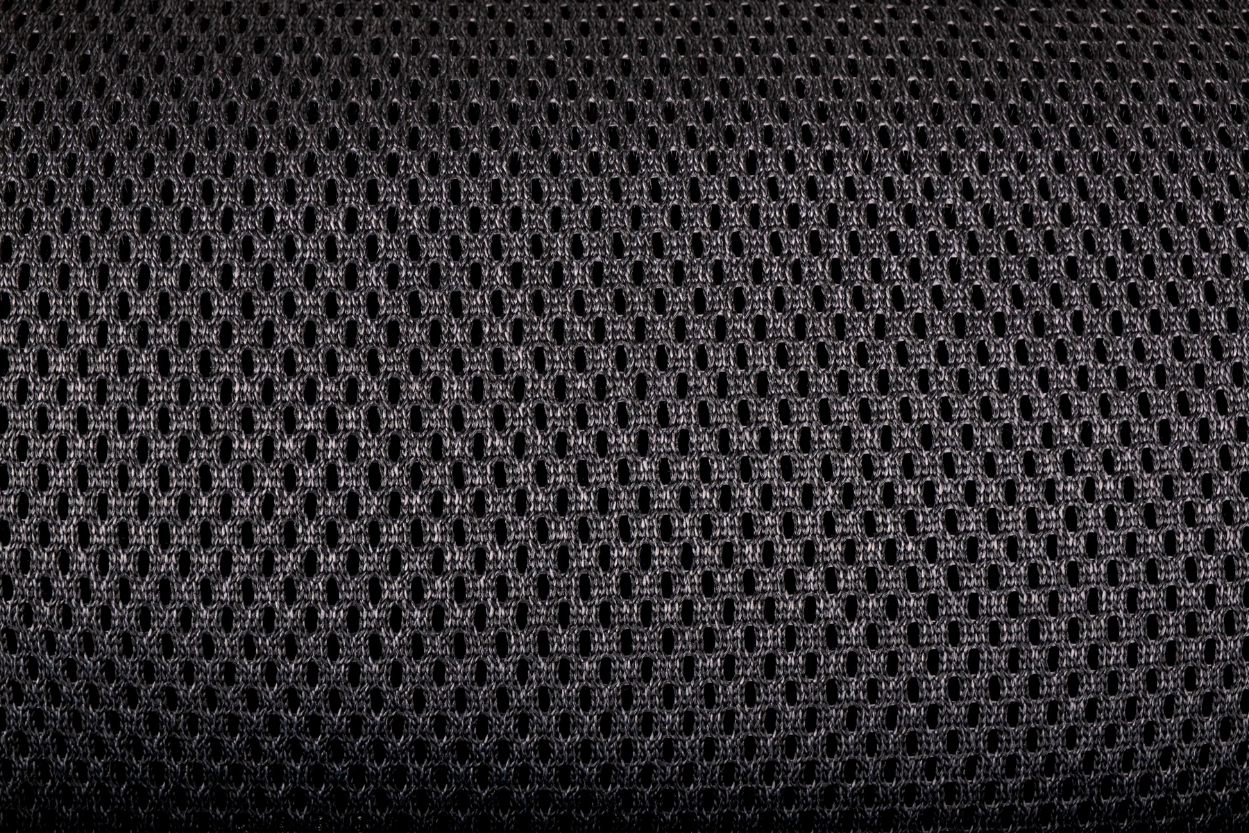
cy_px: 416
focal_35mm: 67
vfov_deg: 20.3
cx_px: 624
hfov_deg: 30.1
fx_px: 2324
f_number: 16
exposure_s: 1/200
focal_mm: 44.4
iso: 400
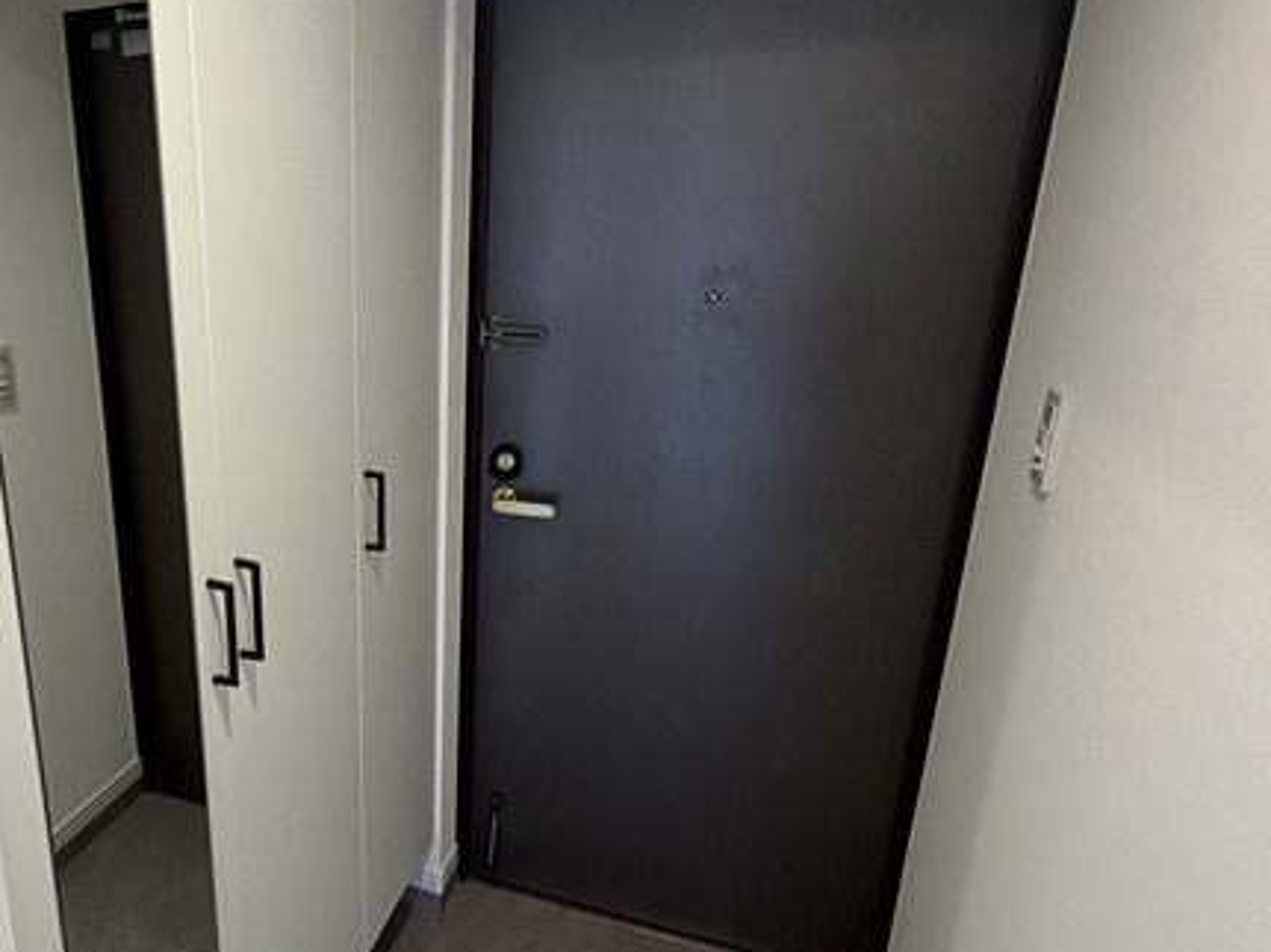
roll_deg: +3.3
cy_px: 513
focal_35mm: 26
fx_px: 954
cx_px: 304
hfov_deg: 63.0
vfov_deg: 53.0
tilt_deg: -17.2
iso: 320
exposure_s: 1/106
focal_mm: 2.22
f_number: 2.2
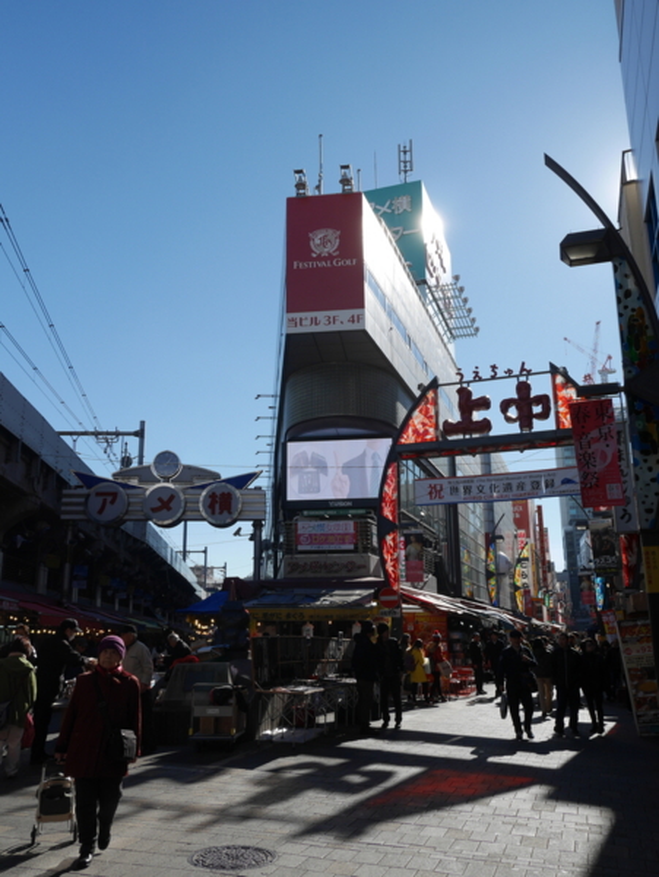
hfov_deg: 46.9
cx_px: 330
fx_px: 760
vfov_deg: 59.9
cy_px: 438
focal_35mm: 30
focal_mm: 15
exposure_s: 1/400
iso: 200
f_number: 8
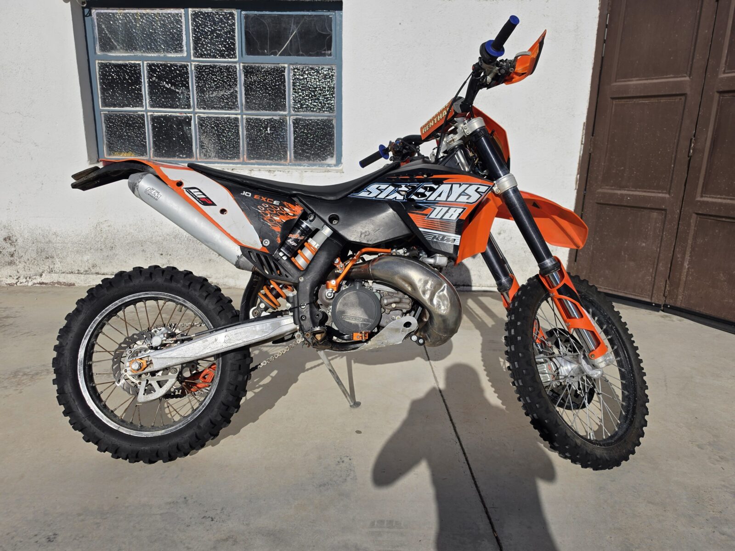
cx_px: 368
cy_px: 276
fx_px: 488
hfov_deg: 73.9
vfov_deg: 58.9
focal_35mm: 23
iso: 25
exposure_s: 1/7939
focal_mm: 6.5
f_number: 1.4
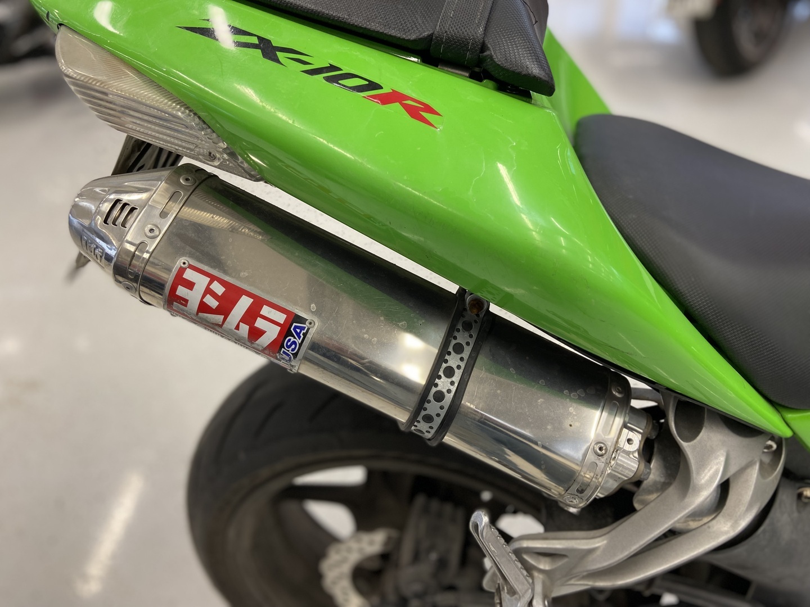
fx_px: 608
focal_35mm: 26
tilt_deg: -43.7
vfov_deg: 53.1
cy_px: 304
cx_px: 405
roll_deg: +3.9
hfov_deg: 67.3
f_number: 1.8
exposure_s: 1/50
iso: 64
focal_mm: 4.25
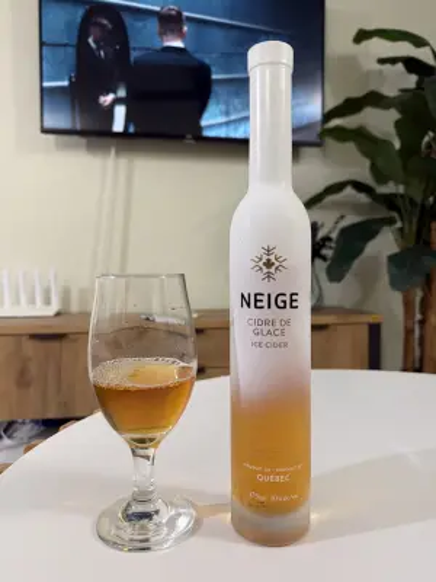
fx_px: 403
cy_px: 291
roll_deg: -0.3
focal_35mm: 24
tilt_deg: -3.4
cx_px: 218
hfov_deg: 56.8
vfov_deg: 71.6
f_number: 1.78
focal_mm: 6.76
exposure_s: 1/50
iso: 400
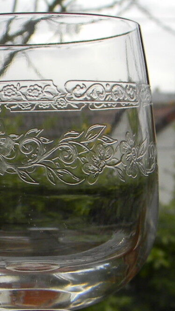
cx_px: 45
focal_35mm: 47
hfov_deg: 25.2
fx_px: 388
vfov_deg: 43.7
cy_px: 164
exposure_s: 1/143
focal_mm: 5
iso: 80
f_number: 3.5
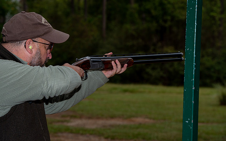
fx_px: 720
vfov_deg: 11.2
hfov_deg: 17.8
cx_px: 108
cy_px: 63
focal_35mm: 117
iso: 320
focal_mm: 110
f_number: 8
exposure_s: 1/250
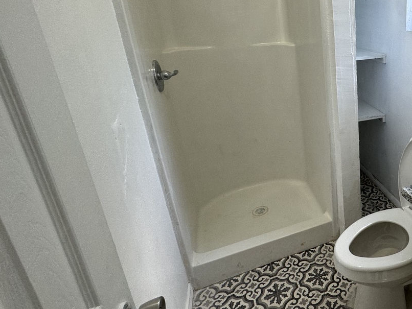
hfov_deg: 59.7
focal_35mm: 25
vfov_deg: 53.9
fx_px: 298
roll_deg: +1.2
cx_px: 365
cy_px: 106
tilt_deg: -18.5
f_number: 2.2
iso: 125
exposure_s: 1/120
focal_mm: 2.22
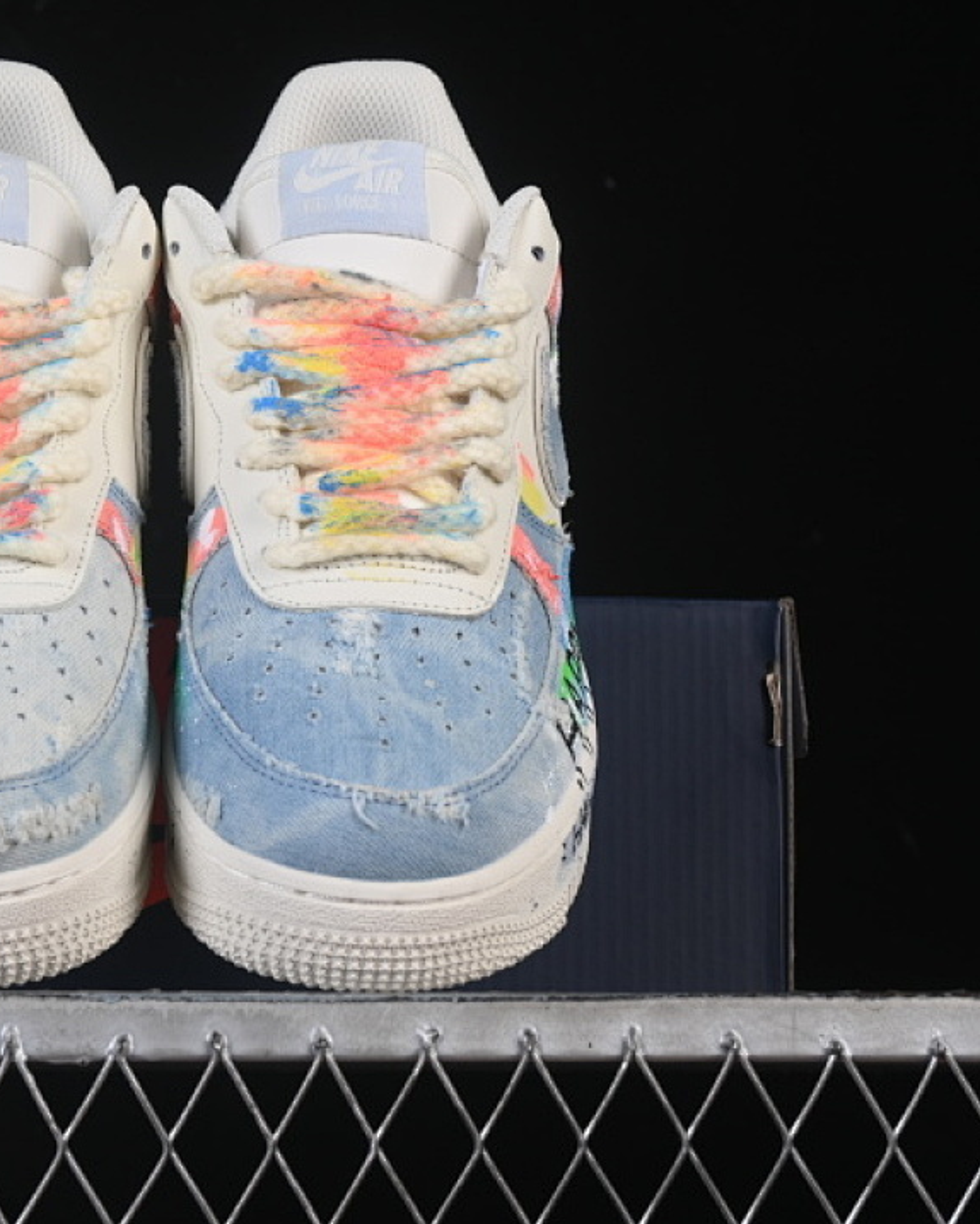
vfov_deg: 18.1
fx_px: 3841
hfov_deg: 14.4
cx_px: 135
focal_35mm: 106
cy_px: 611
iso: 160
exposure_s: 1/80
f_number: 8
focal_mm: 50
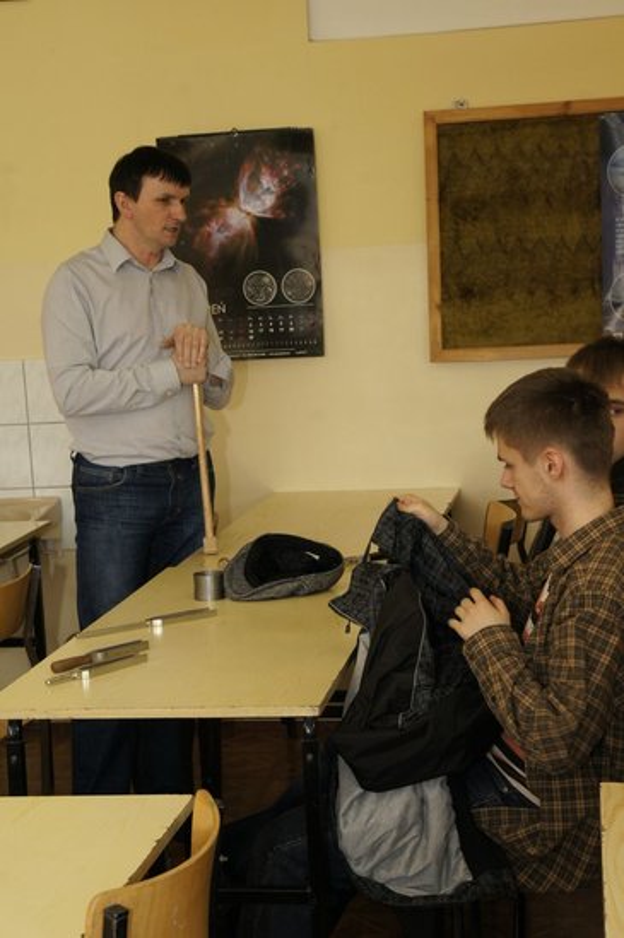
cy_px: 469
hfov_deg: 20.1
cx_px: 312
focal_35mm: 68
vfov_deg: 29.9
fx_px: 1758
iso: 800
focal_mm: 45
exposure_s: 1/160
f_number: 11
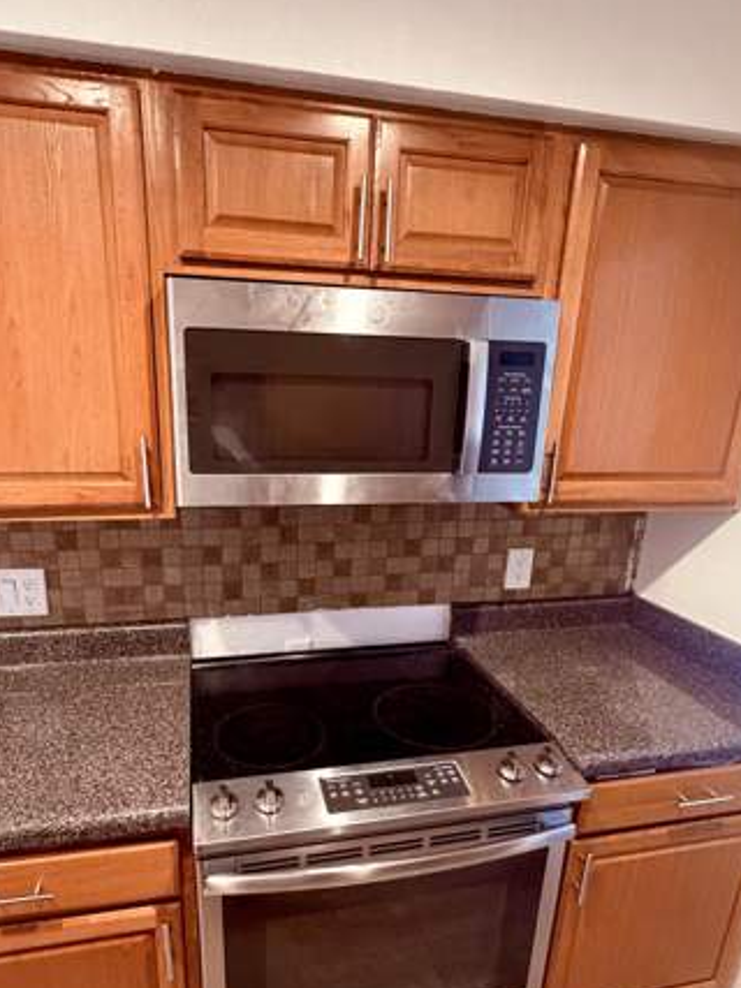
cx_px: 322
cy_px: 576
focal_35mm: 21
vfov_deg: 78.4
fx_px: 600
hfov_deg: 63.2
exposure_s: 1/60
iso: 640
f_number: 2.2
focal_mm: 2.22
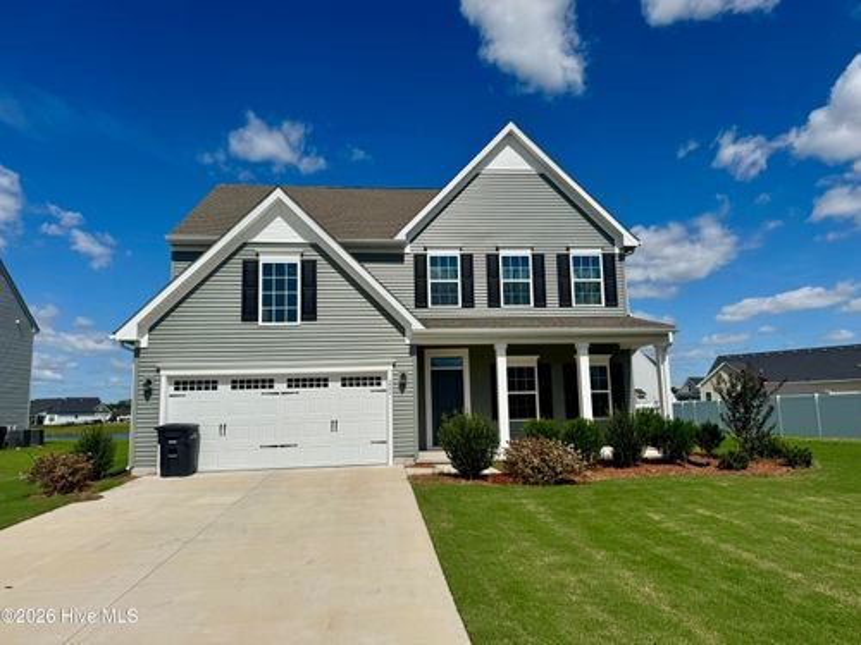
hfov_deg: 71.6
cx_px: 430
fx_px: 597
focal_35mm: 24
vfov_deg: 56.8
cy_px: 322
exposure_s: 1/12346
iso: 80
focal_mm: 6.76
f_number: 1.78
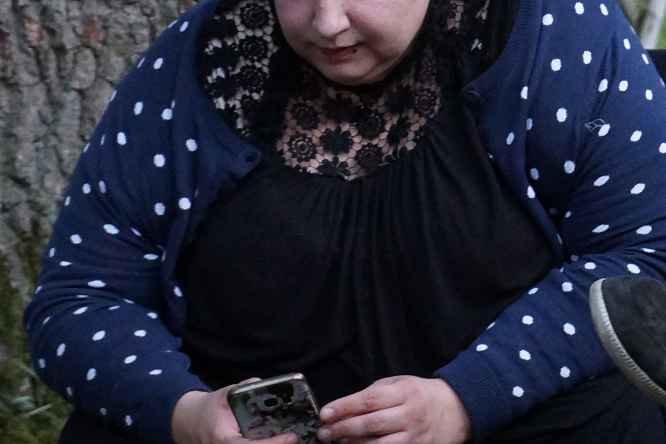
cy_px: -163
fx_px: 5513
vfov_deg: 4.6
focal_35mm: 298
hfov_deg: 6.8
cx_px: 987
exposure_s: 1/80
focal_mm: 50
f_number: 4
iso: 1000
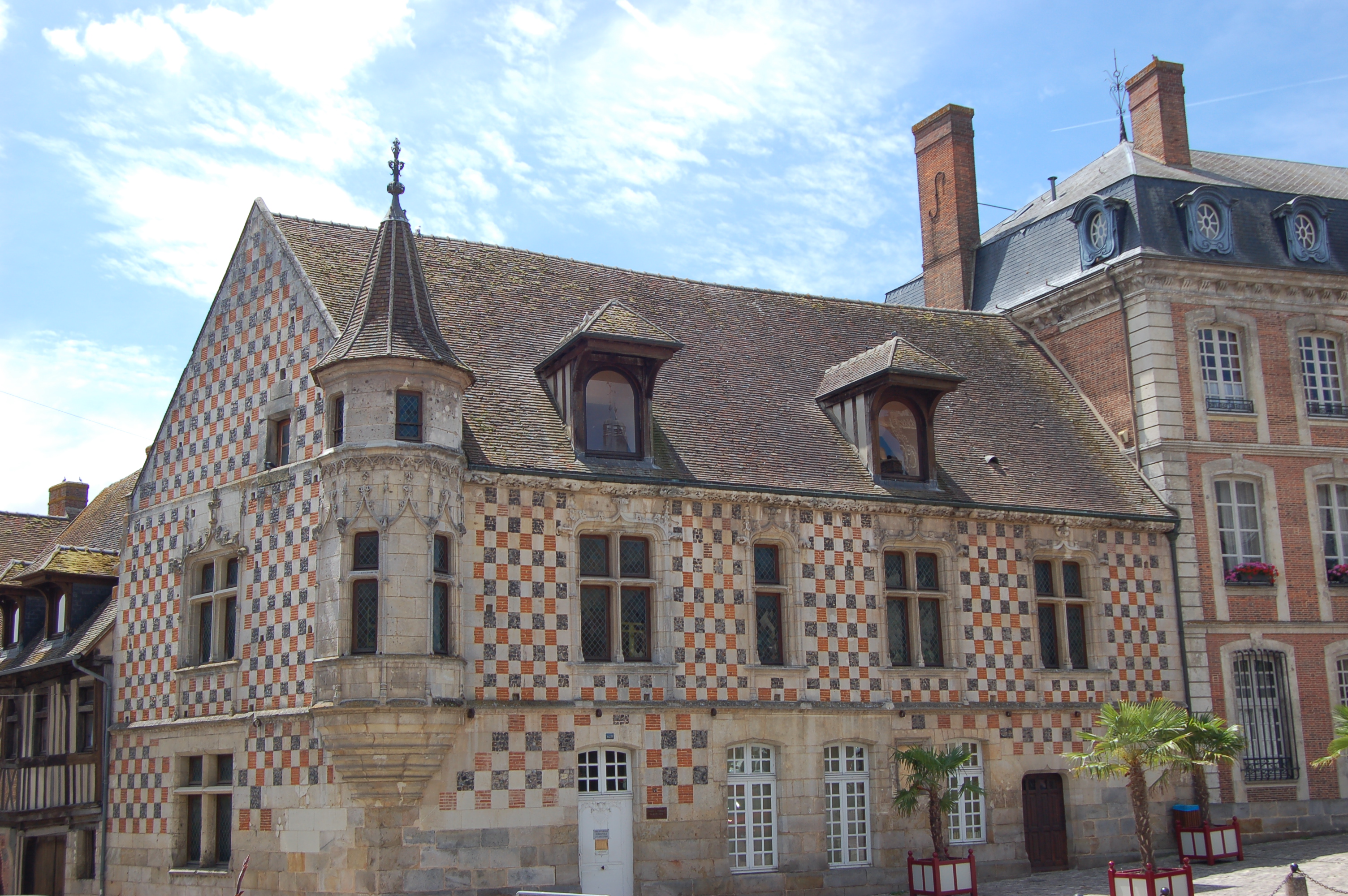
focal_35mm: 39
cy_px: 448
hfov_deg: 49.6
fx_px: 1459
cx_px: 674
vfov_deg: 34.1
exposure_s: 1/250
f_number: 9
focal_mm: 26
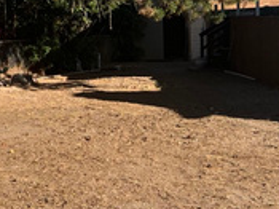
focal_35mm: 95
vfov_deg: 15.5
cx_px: 35
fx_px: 765
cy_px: 91
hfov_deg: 20.3
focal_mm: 5.7
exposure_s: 1/2208
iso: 50
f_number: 1.5
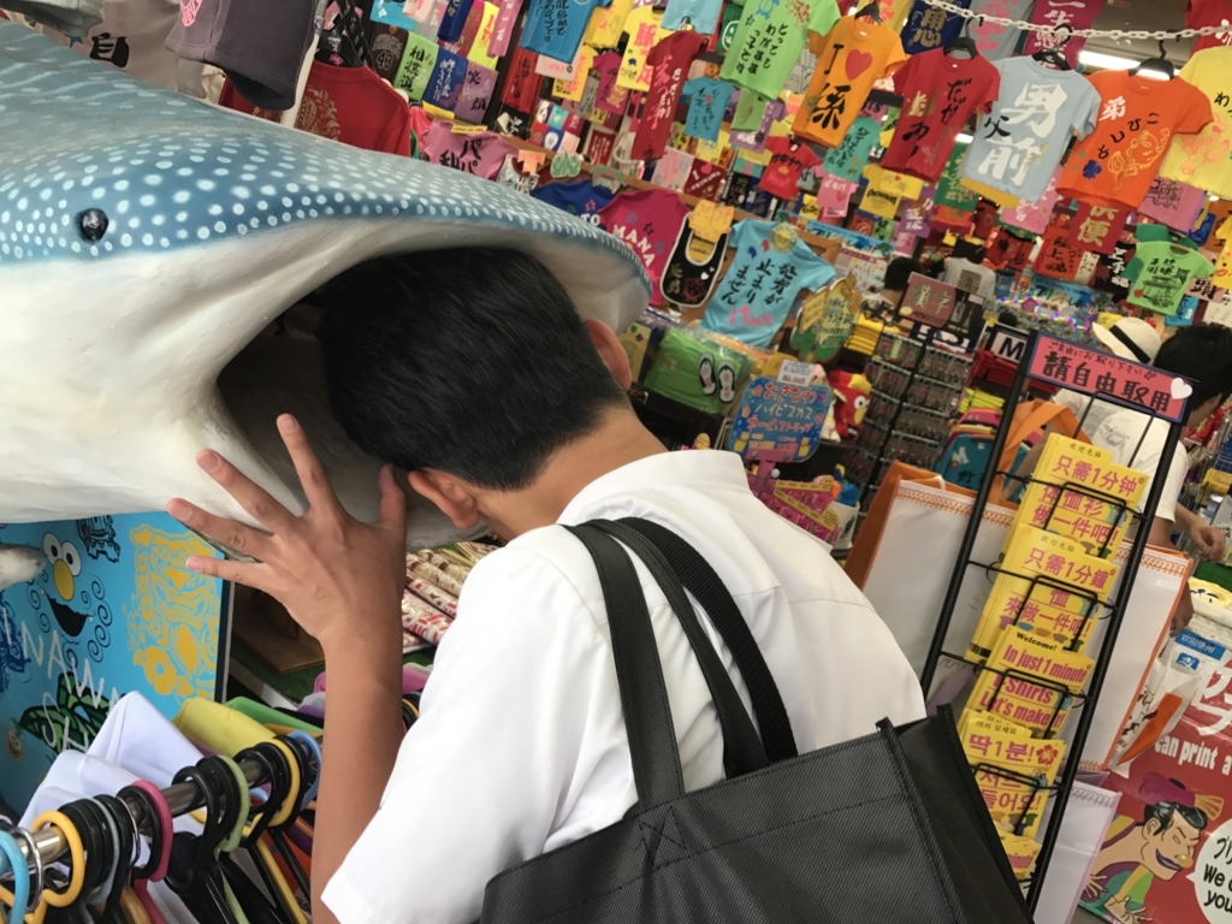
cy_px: 462
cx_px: 616
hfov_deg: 63.4
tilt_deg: -12.6
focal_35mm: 28
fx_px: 997
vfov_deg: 49.7
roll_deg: -18.6
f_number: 1.8
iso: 32
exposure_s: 1/120
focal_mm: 3.99
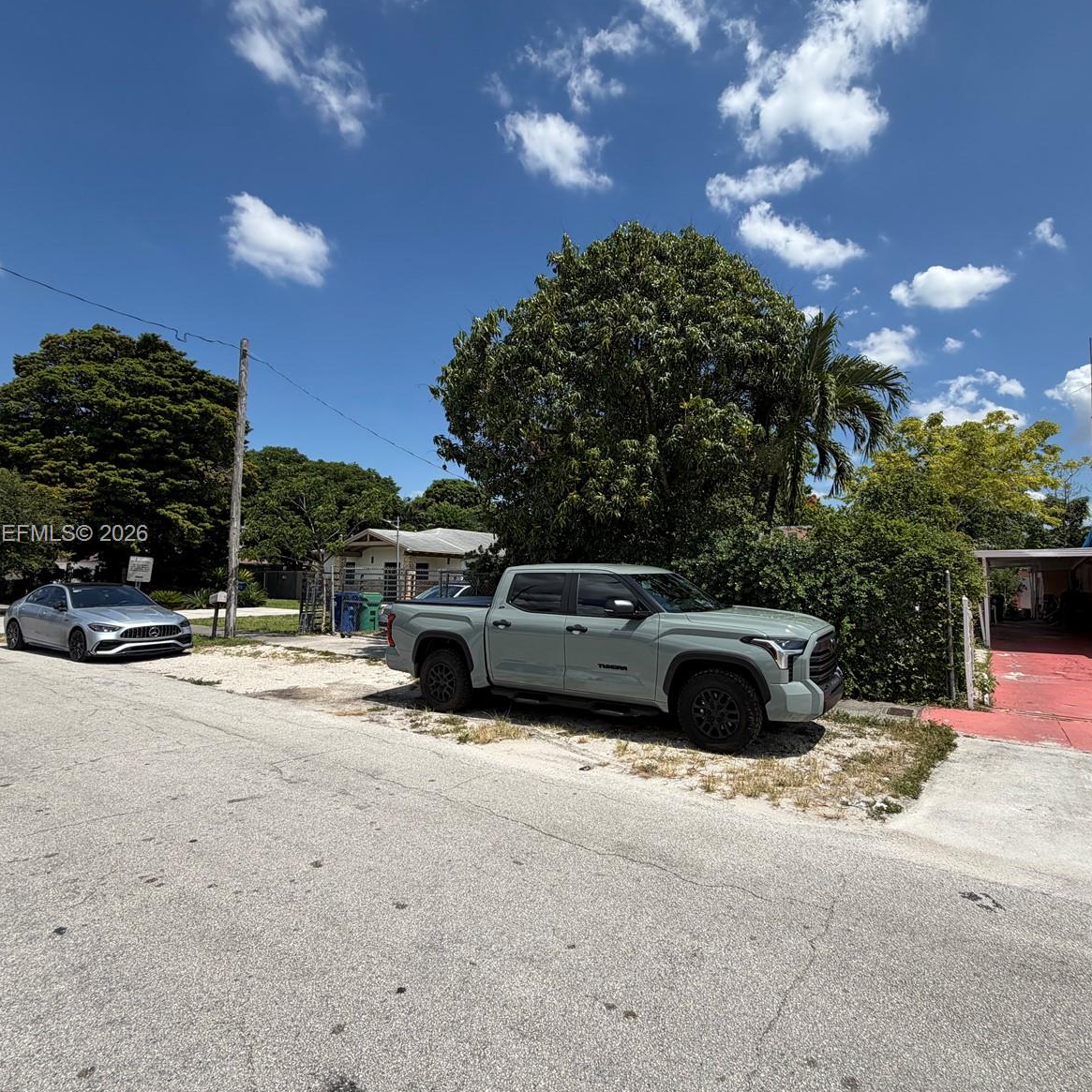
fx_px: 607
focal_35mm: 17
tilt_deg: +4.3
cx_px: 606
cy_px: 535
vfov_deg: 84.0
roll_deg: +0.3
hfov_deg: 83.7
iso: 20
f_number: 2.2
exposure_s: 1/1312
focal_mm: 2.22
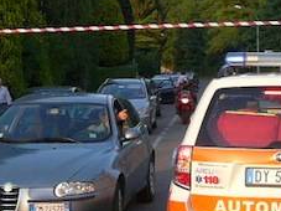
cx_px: 191
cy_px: 83
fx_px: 803
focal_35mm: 99
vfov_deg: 14.9
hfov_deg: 19.8
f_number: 2.8
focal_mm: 4.6
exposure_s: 1/250
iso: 100
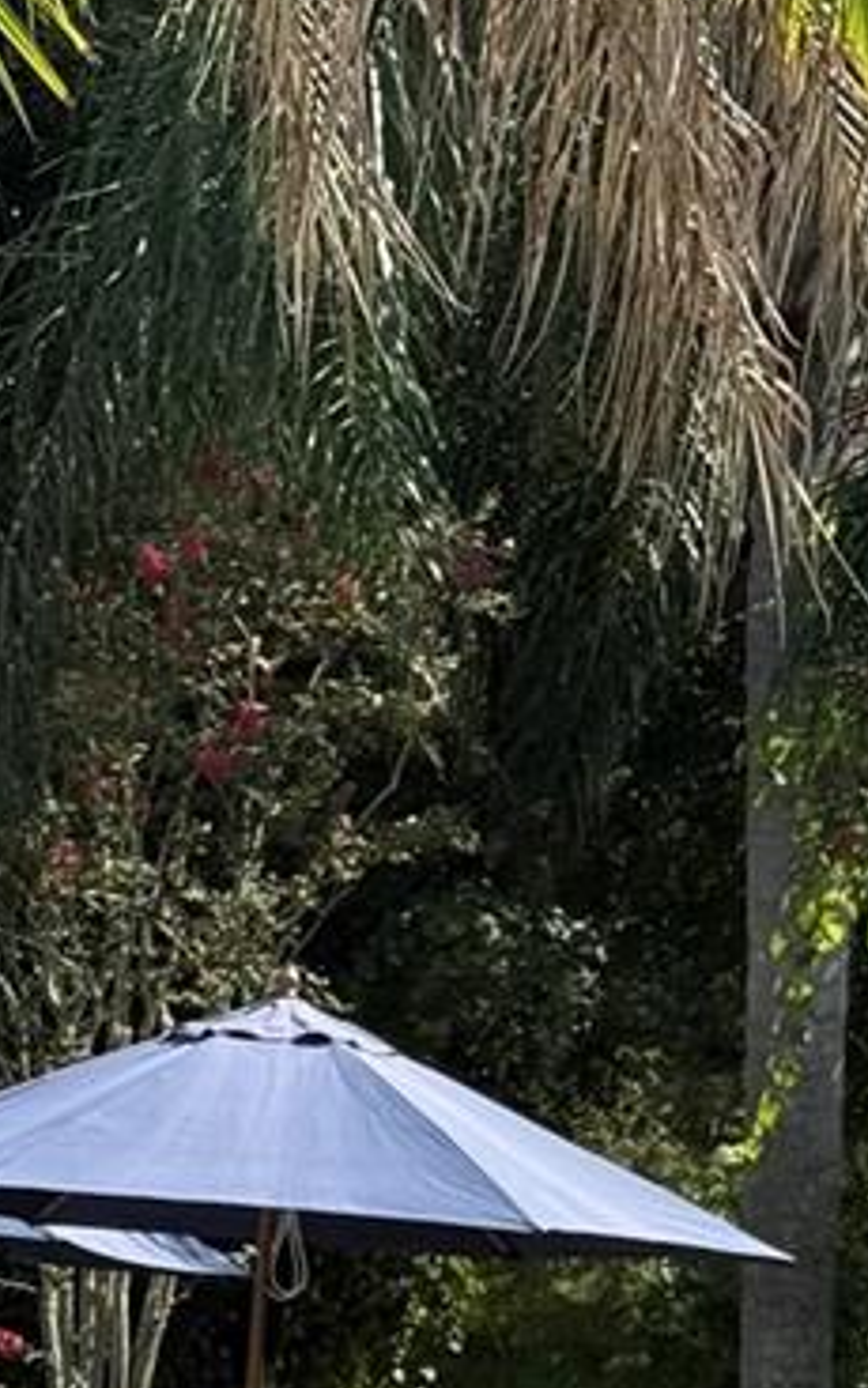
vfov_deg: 12.5
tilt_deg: -0.4
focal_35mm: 166
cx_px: 42
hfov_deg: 7.9
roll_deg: -3.3
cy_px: 1418
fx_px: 6283
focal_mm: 6.76
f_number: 1.78
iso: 100
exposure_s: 1/2865
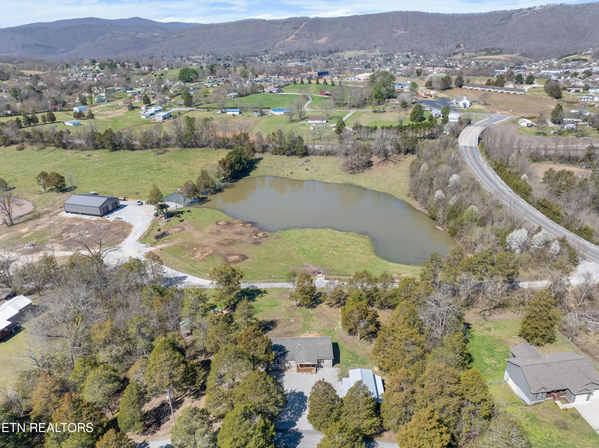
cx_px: 300
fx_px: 415
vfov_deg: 56.8
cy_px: 224
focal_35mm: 24
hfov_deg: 71.6
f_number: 2.8
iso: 100
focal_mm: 12.29
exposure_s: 1/80
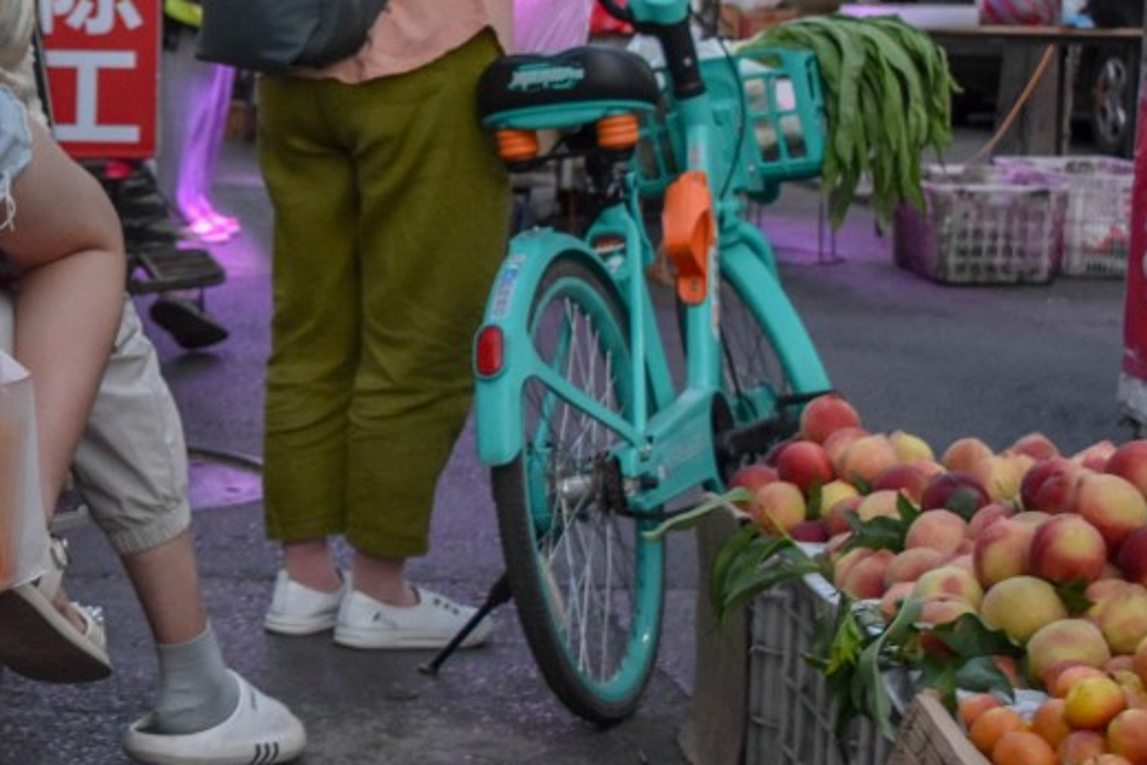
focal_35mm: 81
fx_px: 2581
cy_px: 97
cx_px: 15
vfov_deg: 16.7
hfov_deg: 24.0
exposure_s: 1/500
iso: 1250
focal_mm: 26
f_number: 4
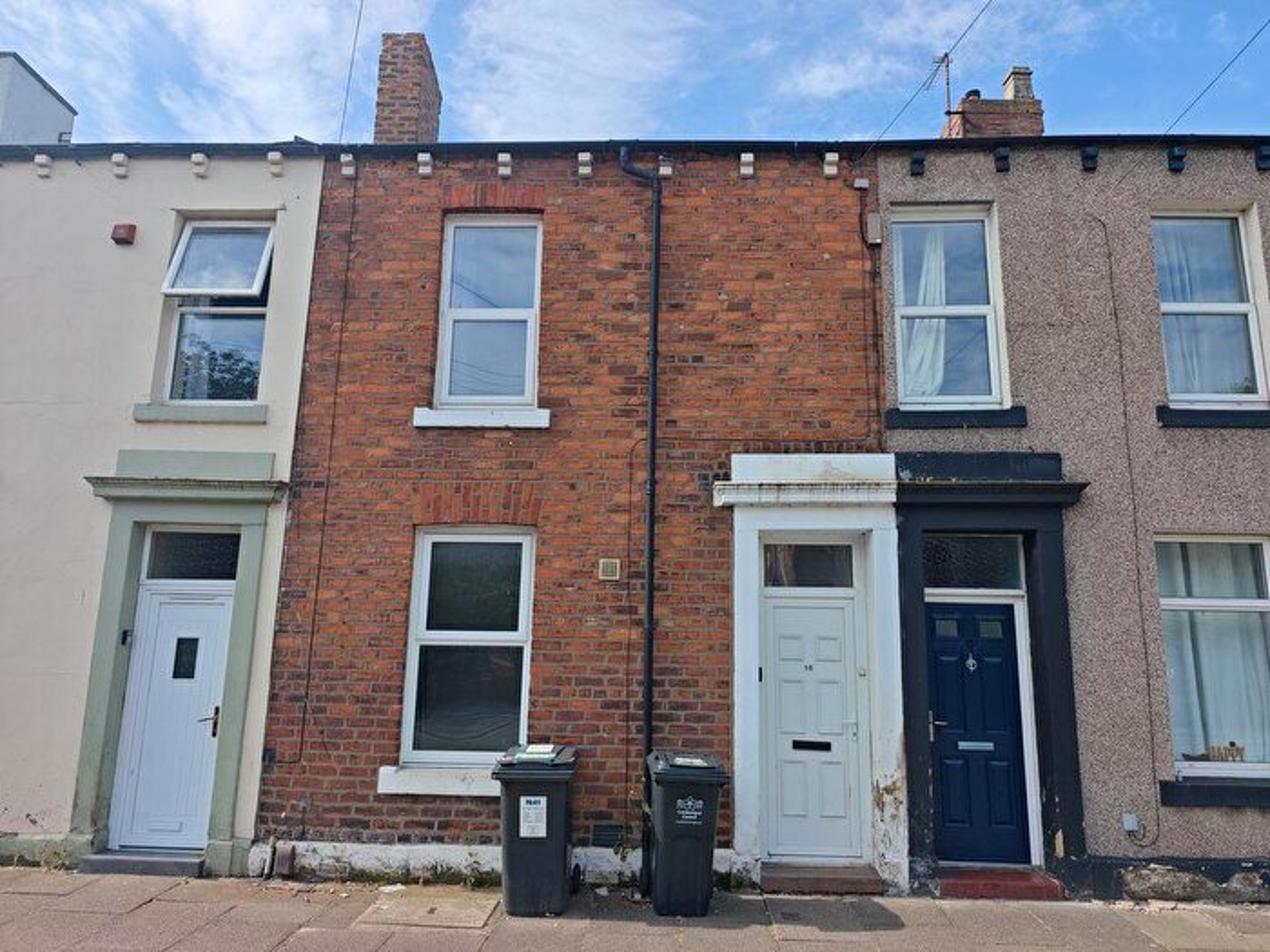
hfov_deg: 73.9
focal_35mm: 23
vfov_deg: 58.9
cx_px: 635
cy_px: 476
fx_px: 844
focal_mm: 8.72
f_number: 2
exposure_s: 1/1400
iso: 50
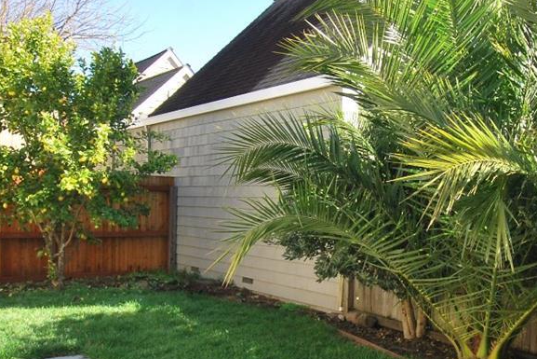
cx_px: 361
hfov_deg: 48.6
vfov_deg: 33.8
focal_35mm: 39
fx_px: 582
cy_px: 250
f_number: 8
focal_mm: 10
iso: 200
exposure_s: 1/80
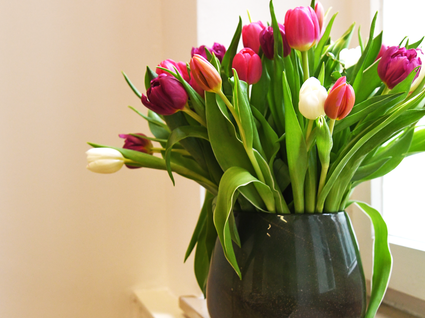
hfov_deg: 29.4
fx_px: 810
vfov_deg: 22.2
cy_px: 180
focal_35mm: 66
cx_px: 211
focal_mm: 44
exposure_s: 1/125
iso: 1250
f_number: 5
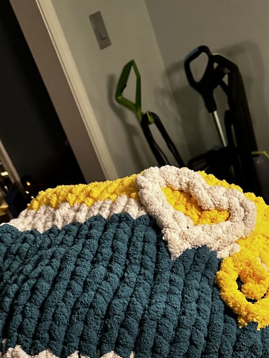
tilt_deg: -34.3
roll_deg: +18.1
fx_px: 497
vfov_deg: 36.4
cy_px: 343
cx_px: 183
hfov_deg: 30.0
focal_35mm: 48
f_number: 1.78
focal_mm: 6.86
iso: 800
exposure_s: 1/60
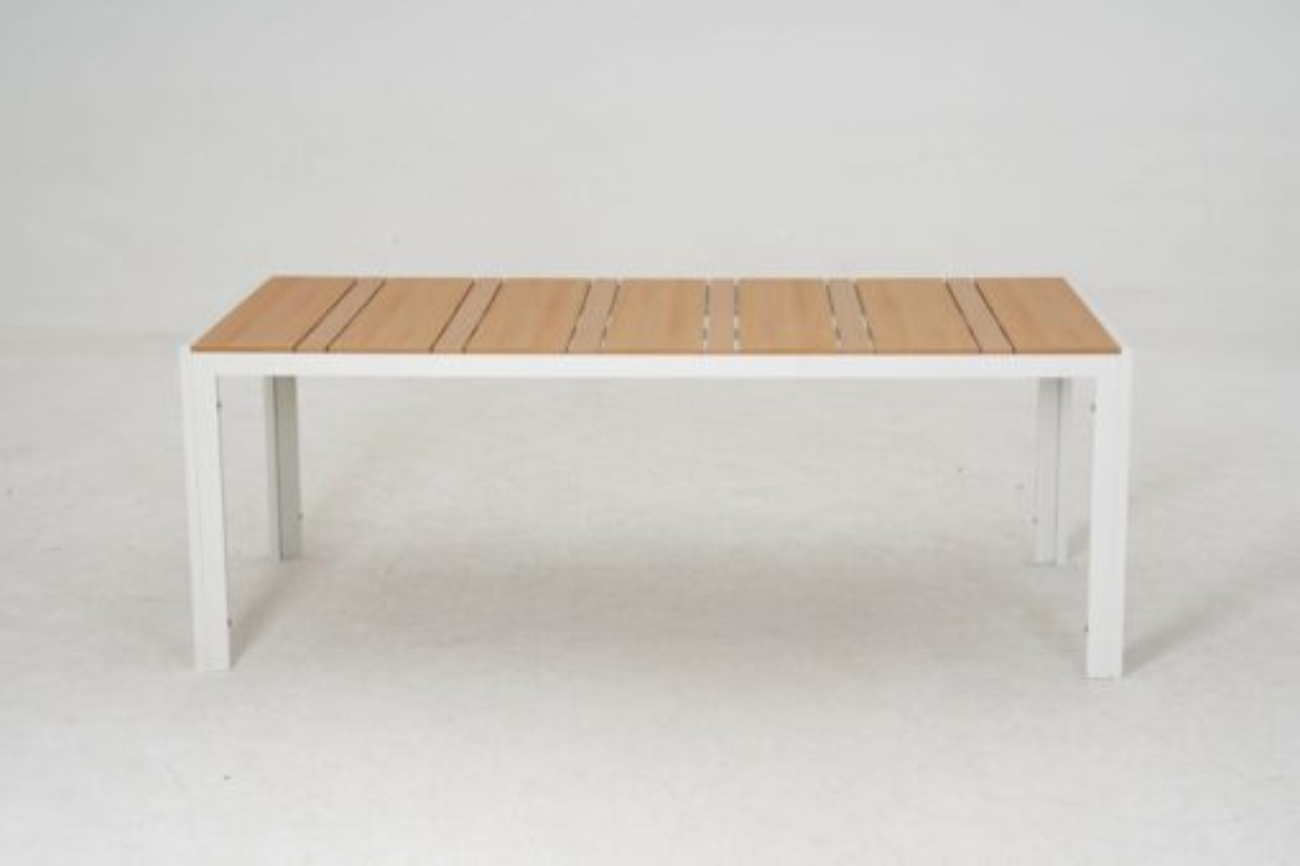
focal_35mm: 64
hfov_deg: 31.4
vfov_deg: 21.2
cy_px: 433
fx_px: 2311
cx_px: 650
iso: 320
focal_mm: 64
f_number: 16
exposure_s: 1/100
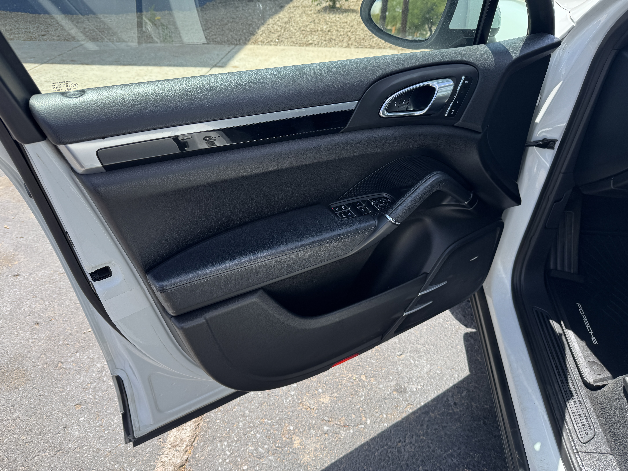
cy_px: 236
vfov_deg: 56.8
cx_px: 314
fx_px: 435
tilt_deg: -36.0
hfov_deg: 71.6
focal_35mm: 24
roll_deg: +0.4
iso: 80
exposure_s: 1/1261
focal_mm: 6.76
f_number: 1.78
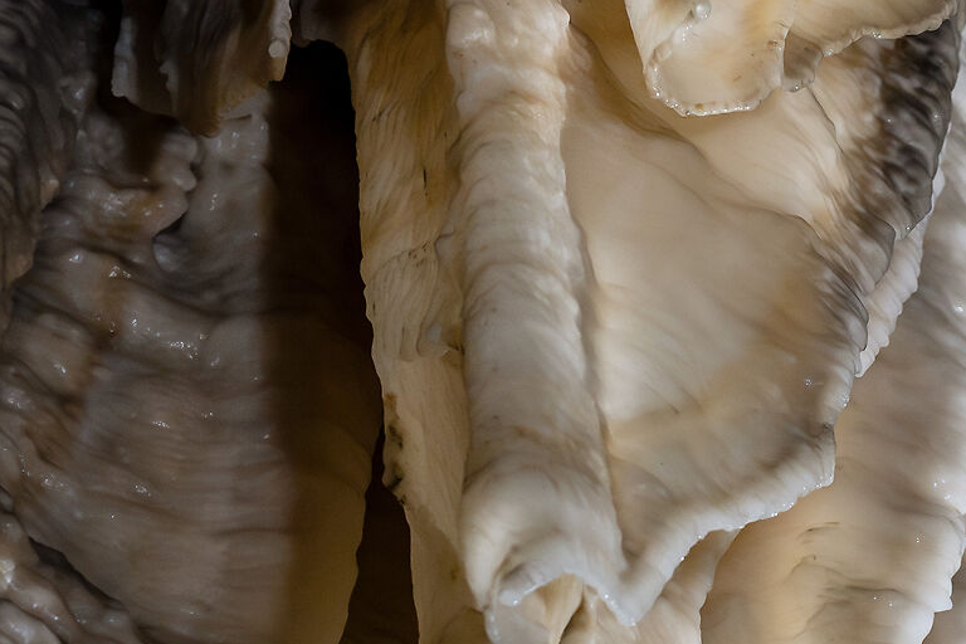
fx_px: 8801
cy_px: 291
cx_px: 935
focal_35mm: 328
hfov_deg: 6.3
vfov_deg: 4.2
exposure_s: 1/400
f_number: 5
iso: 6400
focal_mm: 105
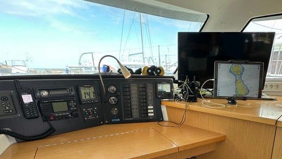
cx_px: 180
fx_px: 179
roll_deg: -1.3
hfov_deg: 74.7
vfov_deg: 44.7
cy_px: 133
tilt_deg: -20.1
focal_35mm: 24
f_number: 2.2
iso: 40
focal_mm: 2.22
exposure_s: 1/132
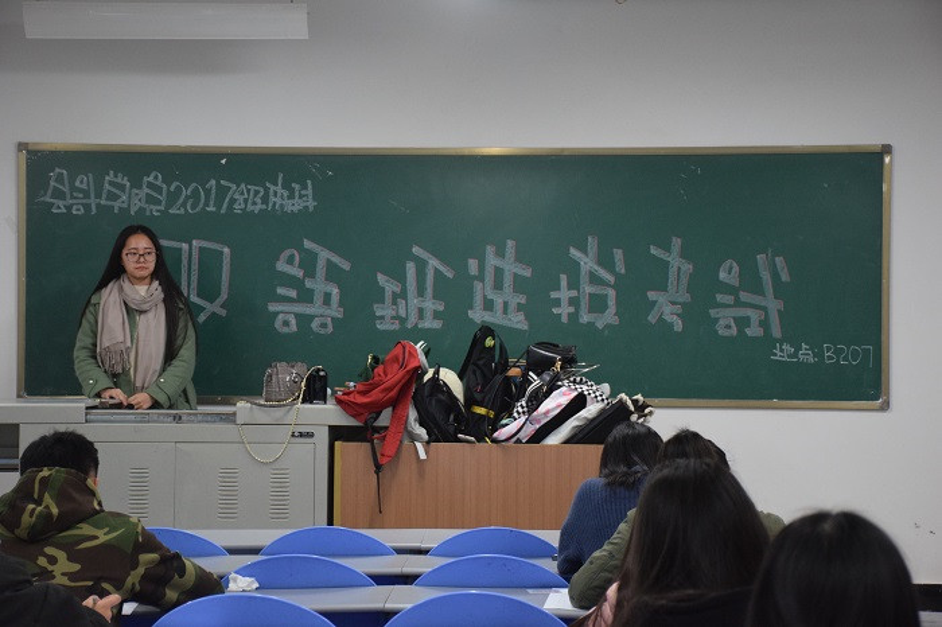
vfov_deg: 18.2
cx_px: 471
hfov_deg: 27.0
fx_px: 1961
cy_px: 314
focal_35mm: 75
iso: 2000
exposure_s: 1/60
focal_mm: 50
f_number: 4.8
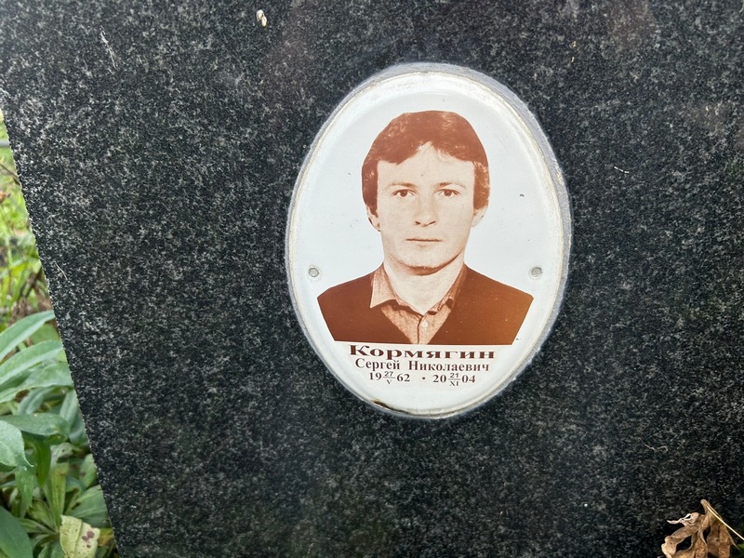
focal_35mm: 26
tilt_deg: -26.1
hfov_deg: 67.3
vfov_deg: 53.1
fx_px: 559
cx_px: 372
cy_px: 279
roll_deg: +3.1
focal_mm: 5.7
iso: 50
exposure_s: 1/1029
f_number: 1.5
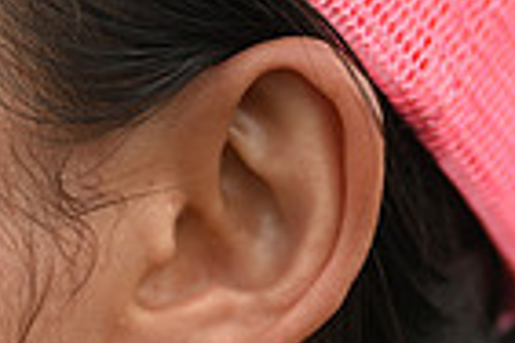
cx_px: -511
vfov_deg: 0.8
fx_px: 23488
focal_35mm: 1642
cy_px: 162
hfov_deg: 1.3
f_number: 2.8
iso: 100
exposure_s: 1/1000
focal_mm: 400
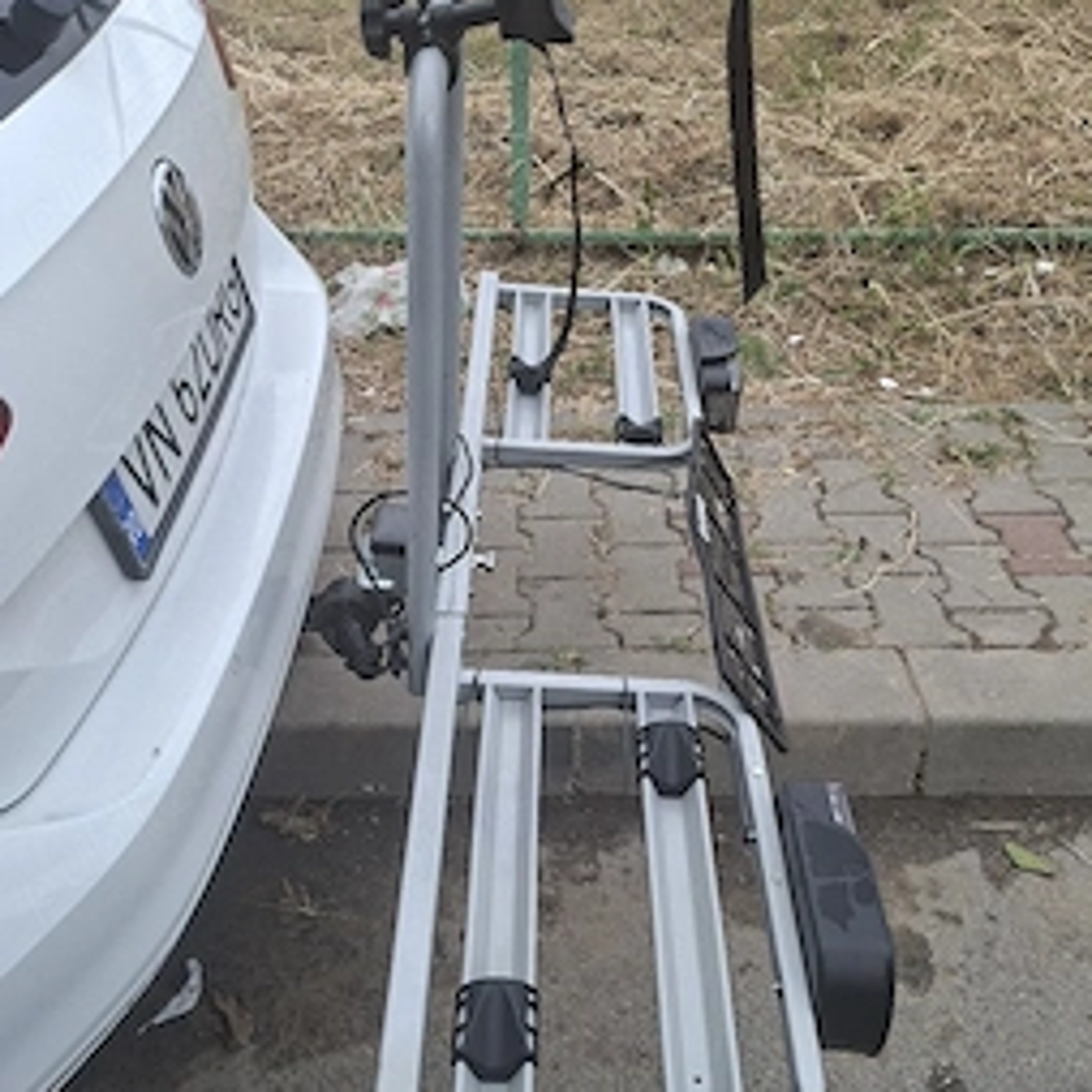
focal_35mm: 32
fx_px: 1142
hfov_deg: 51.1
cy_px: 525
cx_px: 576
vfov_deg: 51.1
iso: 50
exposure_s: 1/303
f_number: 1.8
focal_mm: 5.54
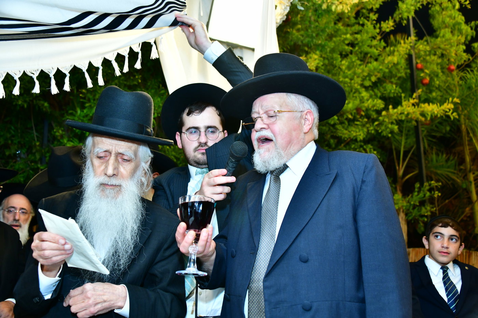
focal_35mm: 42
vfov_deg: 31.9
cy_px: 159
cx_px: 239
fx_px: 558
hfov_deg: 46.4
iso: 1250
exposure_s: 1/160
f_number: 5
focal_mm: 42
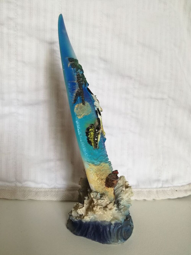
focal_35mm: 27
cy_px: 128
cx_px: 96
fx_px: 199
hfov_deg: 51.4
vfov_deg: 65.3
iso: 125
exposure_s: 1/33.3
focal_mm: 3.79
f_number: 2
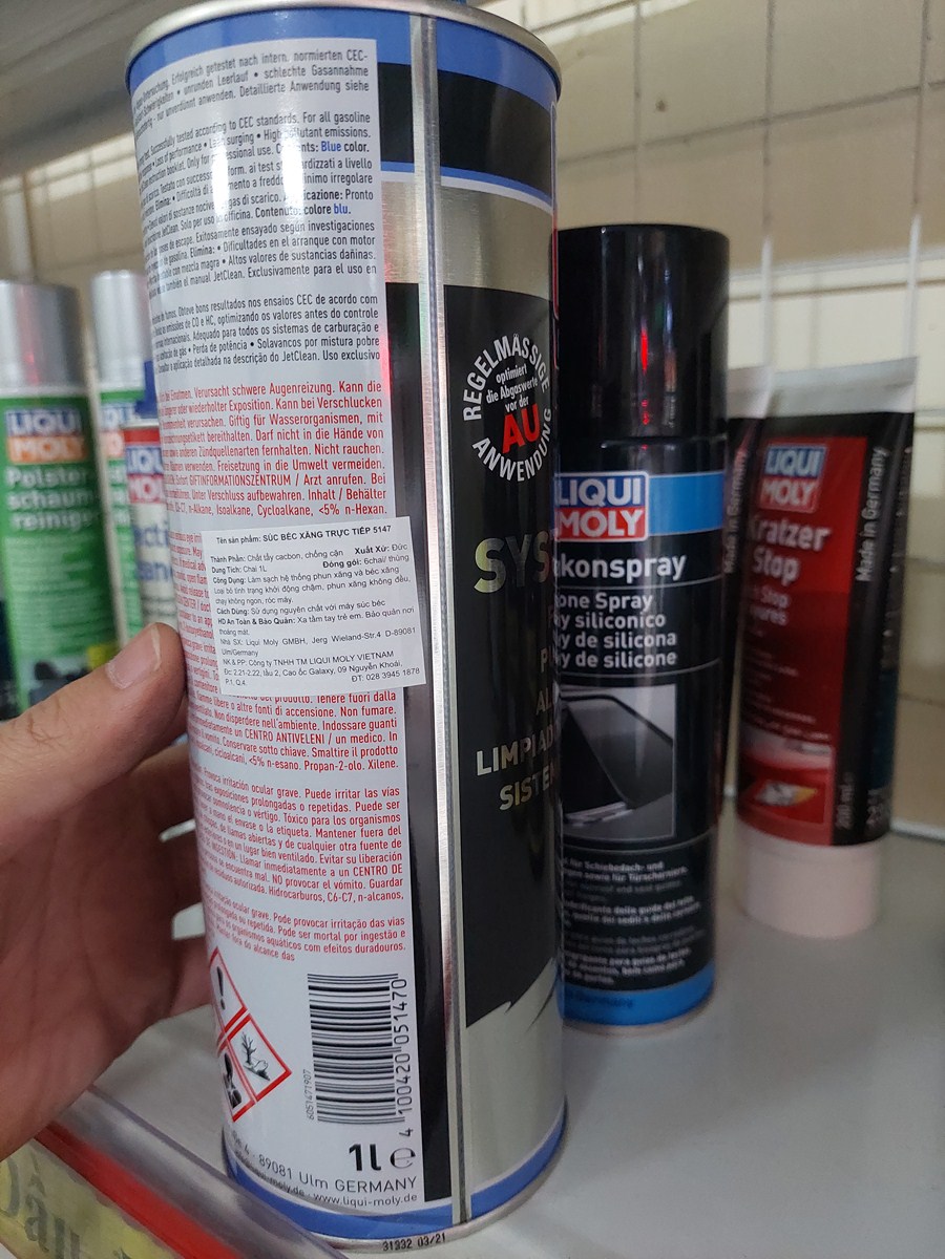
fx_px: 874
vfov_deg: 71.6
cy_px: 630
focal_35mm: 24
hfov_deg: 56.8
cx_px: 472
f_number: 1.8
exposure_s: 1/60
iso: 500
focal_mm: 5.23
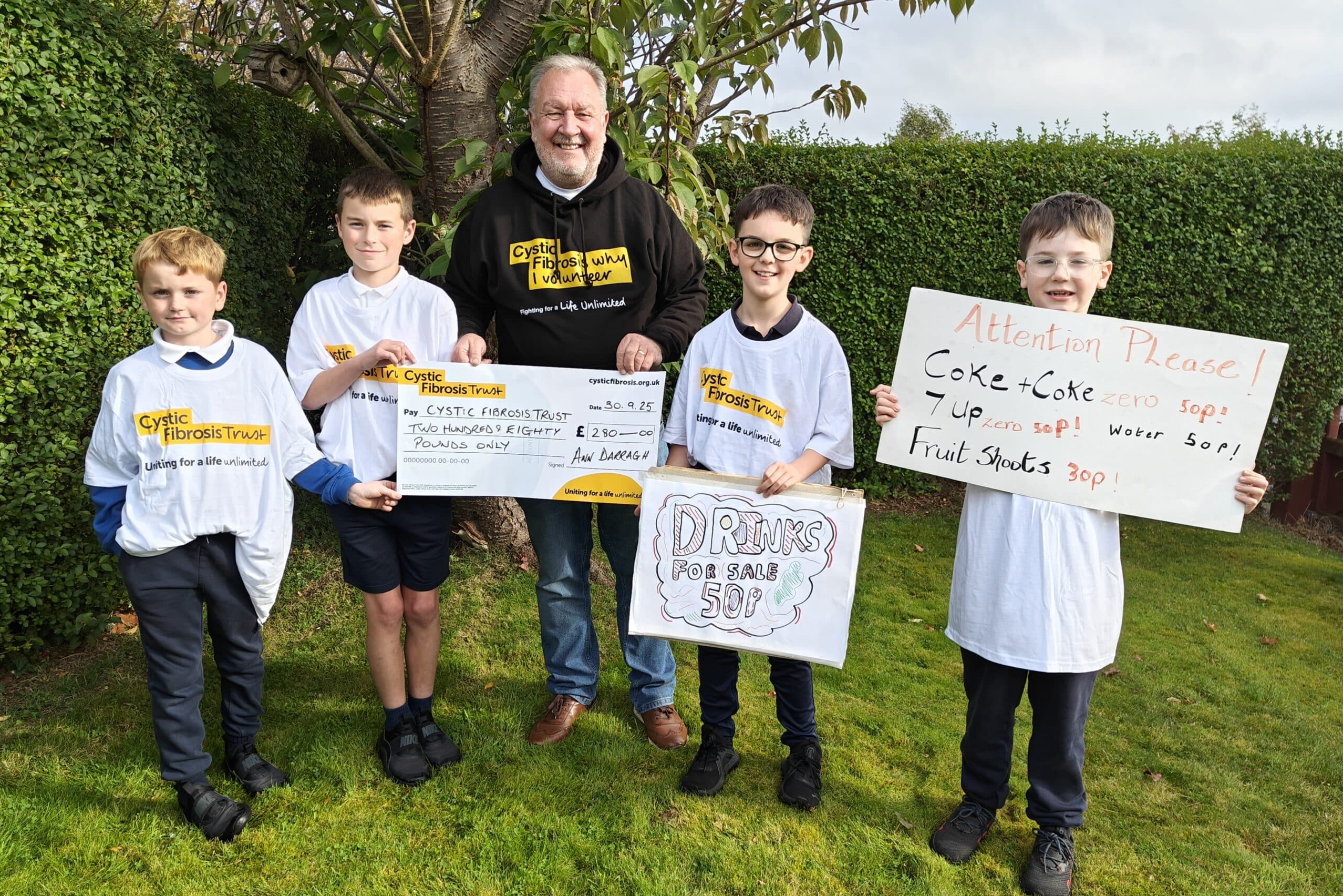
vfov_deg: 51.3
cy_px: 458
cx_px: 672
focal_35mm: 25
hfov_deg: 71.5
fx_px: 933
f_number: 1.8
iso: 50
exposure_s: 1/745
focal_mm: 5.59
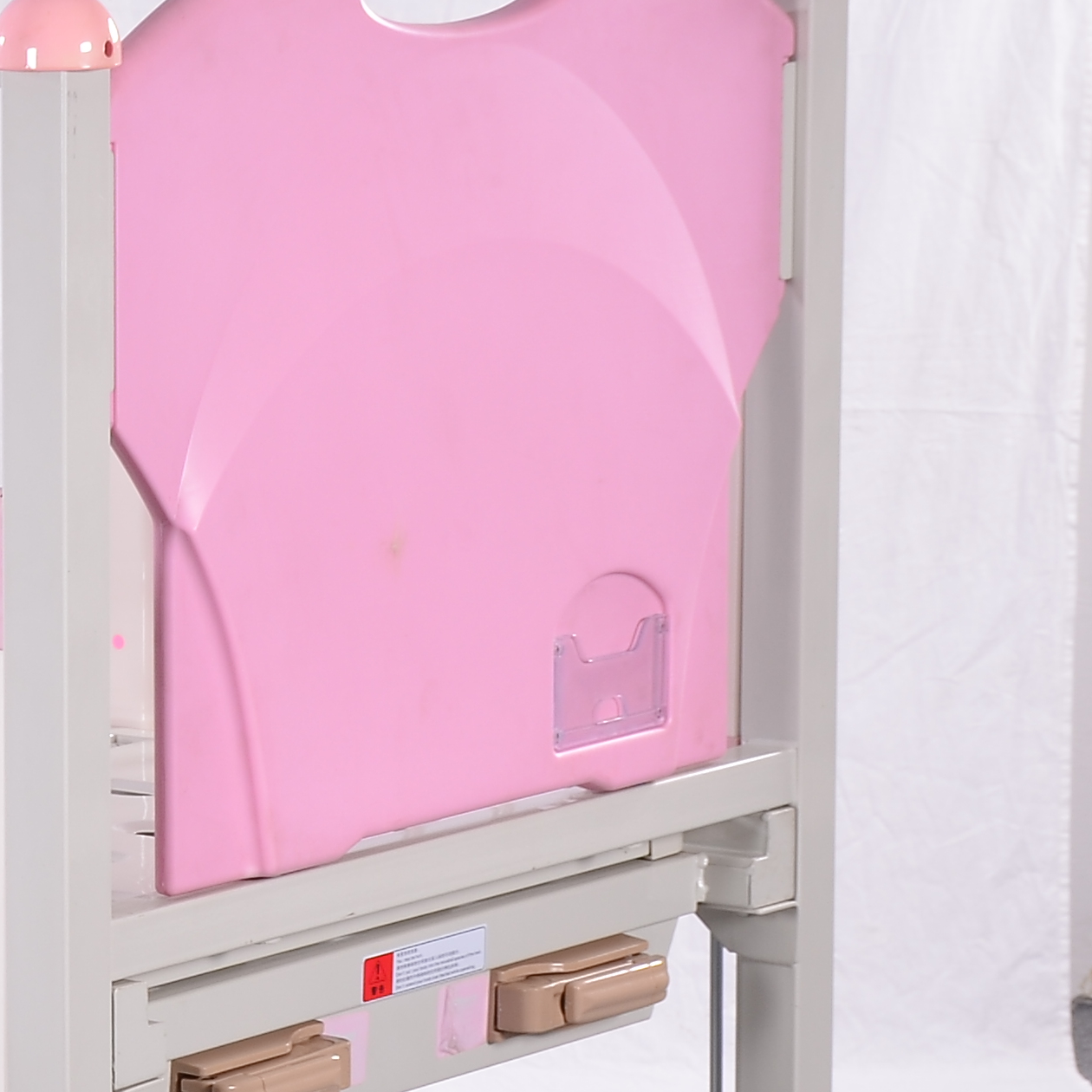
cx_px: -497
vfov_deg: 8.8
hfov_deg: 8.6
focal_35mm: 199
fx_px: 7102
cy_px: 696
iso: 100
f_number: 9
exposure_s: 1/125
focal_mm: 40
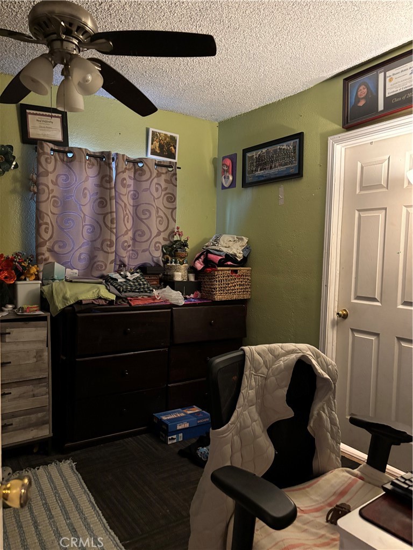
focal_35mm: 26
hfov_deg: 53.1
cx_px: 206
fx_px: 414
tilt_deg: -4.5
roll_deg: -0.4
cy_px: 275
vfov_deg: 67.3
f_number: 1.6
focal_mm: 5.96
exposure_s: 1/30
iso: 640
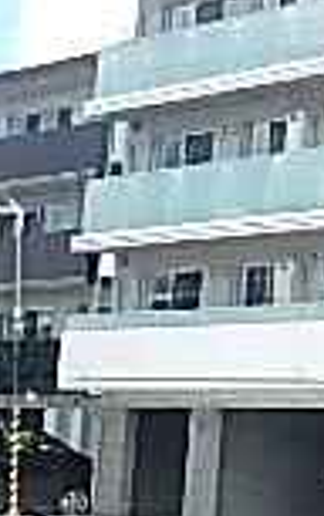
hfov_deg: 9.0
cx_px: 911
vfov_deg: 16.8
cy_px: 199
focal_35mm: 124
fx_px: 1747
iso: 125
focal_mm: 5
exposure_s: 1/500
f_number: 4.4
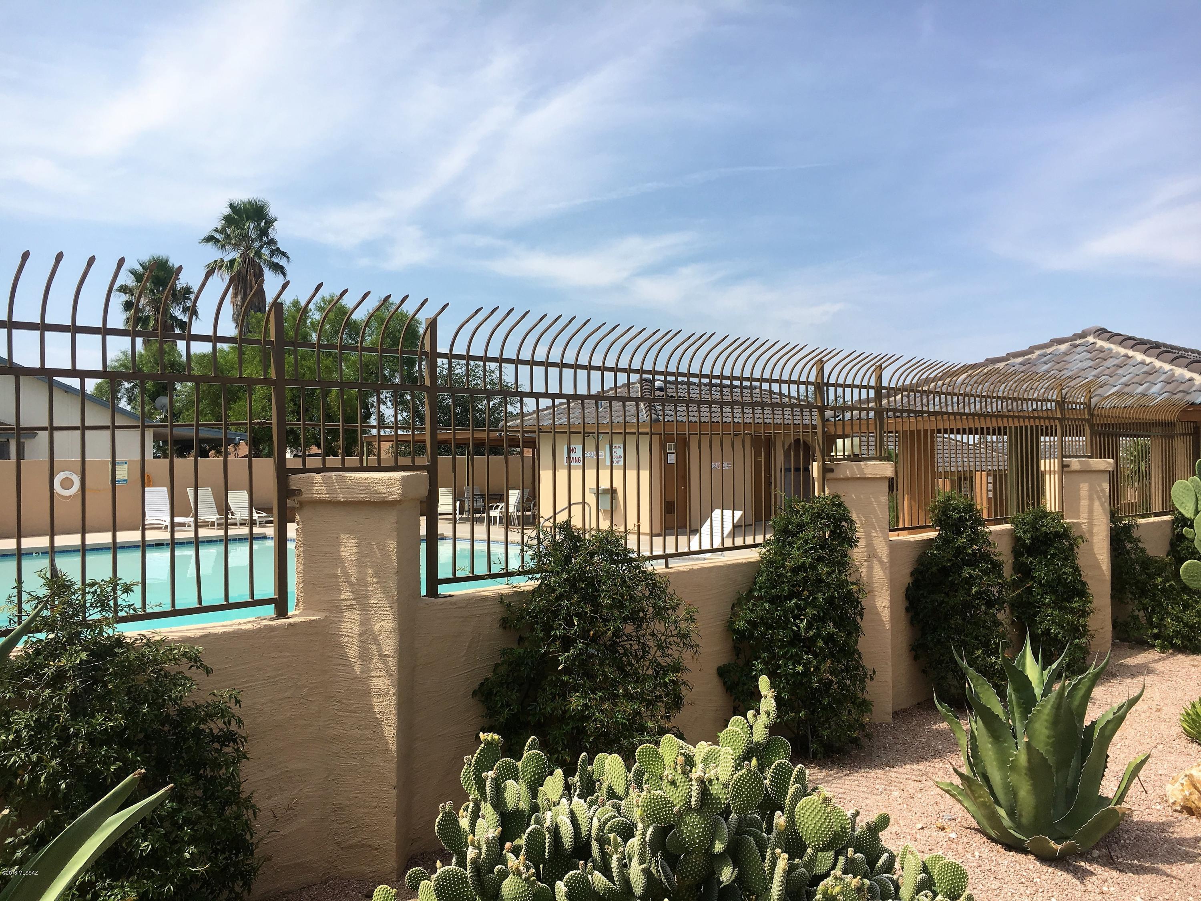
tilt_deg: +0.8
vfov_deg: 48.2
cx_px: 600
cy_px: 450
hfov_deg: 61.7
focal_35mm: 29
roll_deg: +0.4
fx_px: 1006
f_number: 2.2
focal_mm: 4.15
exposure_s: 1/1637
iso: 25
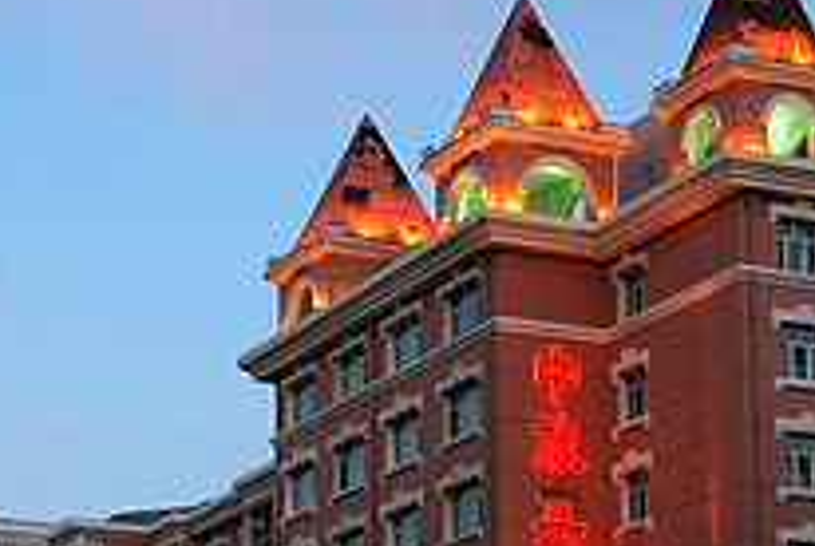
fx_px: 2766
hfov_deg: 16.6
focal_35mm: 122
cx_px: 135
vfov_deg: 11.2
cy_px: 540
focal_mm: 24
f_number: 5.6
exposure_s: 1/100
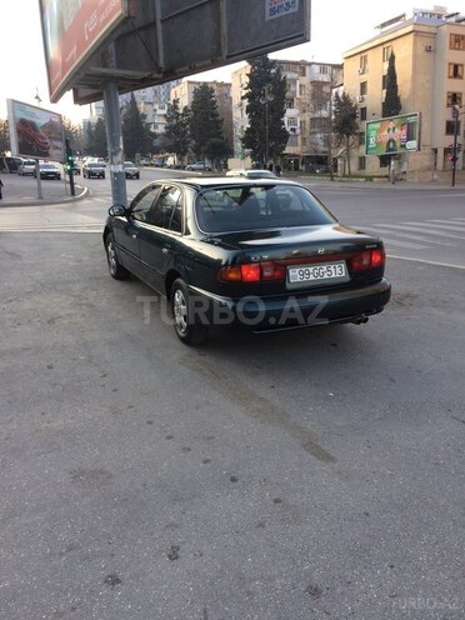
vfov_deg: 61.7
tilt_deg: -12.9
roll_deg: +4.3
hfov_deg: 48.2
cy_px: 310
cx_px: 232
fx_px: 519
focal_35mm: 29
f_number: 2.2
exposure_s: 1/104
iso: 32
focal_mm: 4.15
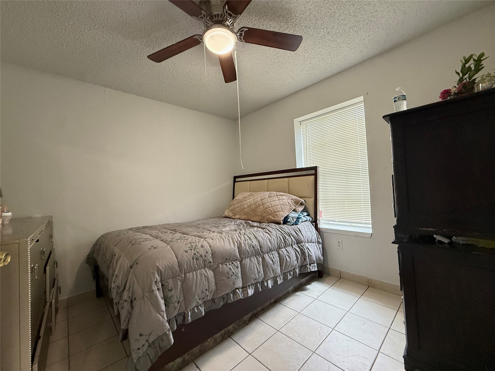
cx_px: 248
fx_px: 200
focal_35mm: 14
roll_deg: +2.6
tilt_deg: +1.9
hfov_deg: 102.1
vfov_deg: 85.7
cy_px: 186
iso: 500
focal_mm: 2.22
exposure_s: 1/120
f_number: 2.2
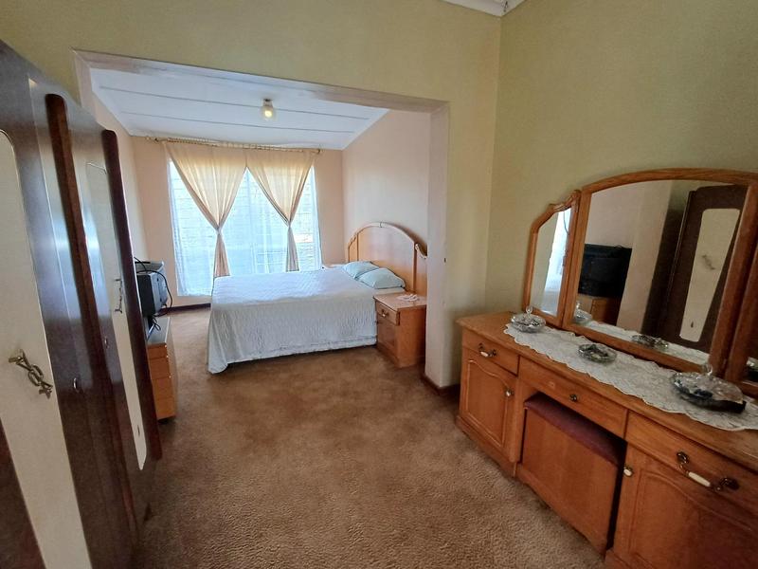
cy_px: 284
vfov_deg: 78.1
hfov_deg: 94.5
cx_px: 379
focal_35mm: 16
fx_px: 350
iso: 200
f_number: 2.2
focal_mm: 1.64
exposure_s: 1/50.3
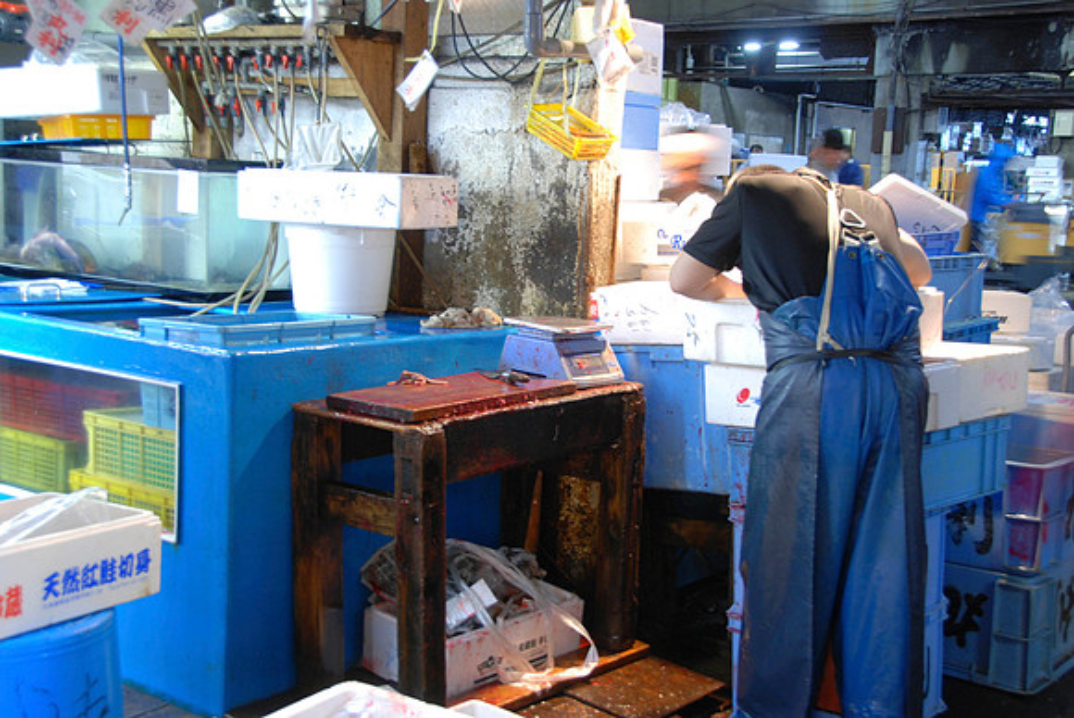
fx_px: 1433
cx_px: 537
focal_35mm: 48
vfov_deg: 28.1
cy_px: 359
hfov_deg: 41.1
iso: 400
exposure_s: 1/5
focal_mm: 32
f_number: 4.2
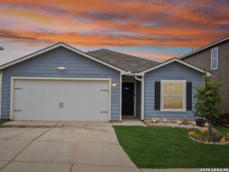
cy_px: 86
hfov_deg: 51.3
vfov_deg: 39.7
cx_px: 103
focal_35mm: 36
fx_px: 238
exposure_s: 1/200
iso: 100
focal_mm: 33
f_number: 8
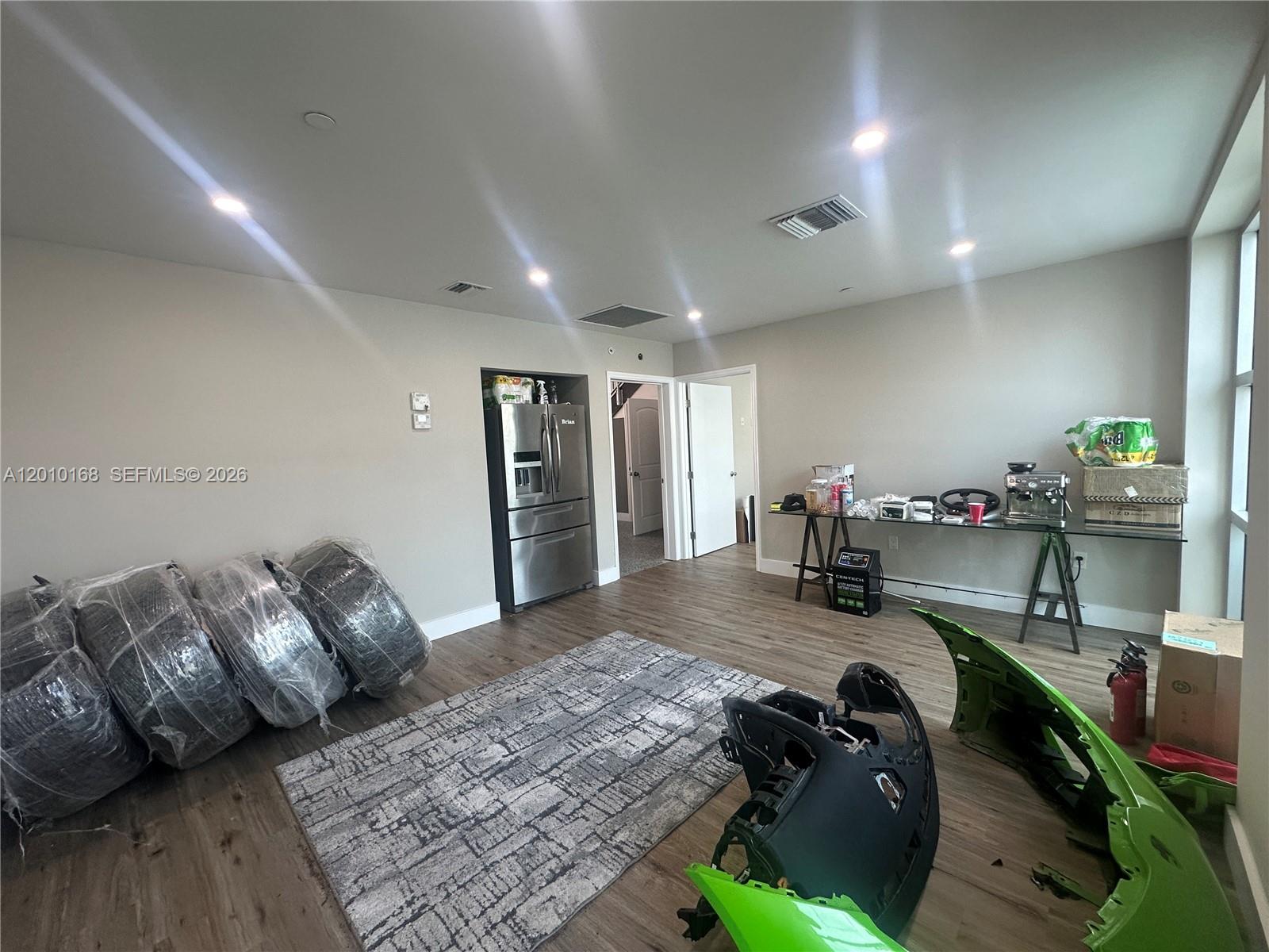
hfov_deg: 102.1
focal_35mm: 14
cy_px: 476
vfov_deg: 85.7
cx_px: 634
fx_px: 513
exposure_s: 1/120
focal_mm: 2.22
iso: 160
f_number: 2.2
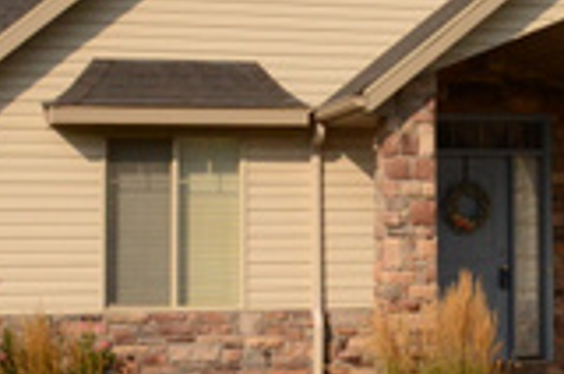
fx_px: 2064
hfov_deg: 15.0
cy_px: 42
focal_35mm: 132
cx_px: 687
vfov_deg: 10.3
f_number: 9
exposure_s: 1/5000
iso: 1600
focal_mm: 22
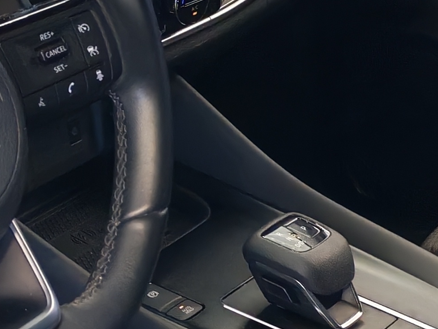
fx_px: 1696
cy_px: 189
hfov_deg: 14.6
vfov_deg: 11.1
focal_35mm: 134
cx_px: 39
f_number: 1.9
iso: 897
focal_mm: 6.12
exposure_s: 1/100
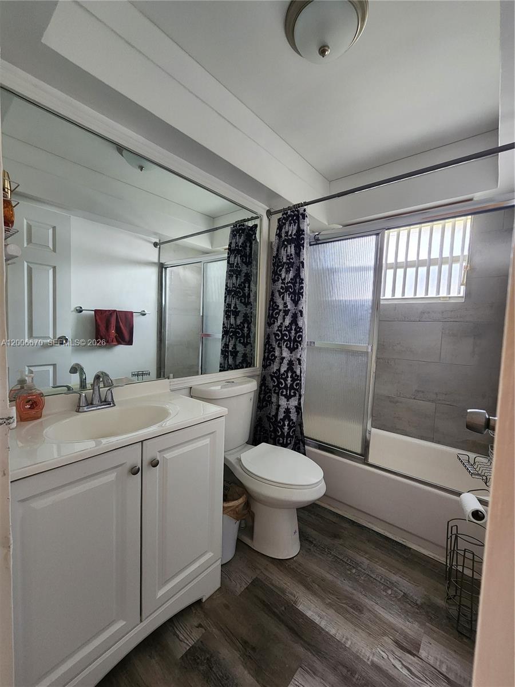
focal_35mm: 13
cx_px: 258
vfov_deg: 106.2
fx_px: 258
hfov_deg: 89.9
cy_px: 344
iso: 320
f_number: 2.2
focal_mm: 2.2
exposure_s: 1/30
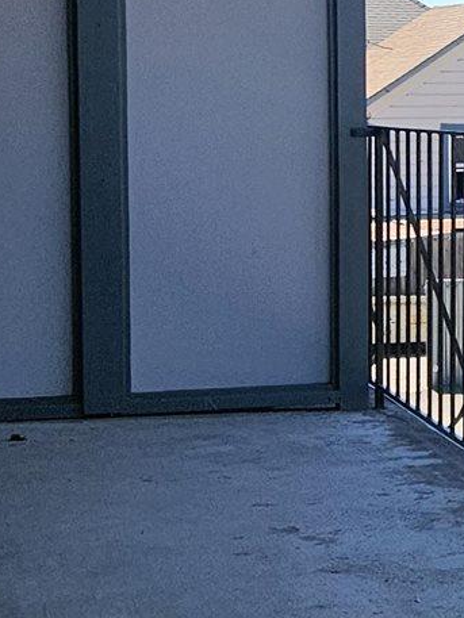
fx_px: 2072
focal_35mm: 116
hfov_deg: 11.9
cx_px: 804
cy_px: 208
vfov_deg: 16.9
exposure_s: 1/2000
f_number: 1.8
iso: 50
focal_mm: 5.4
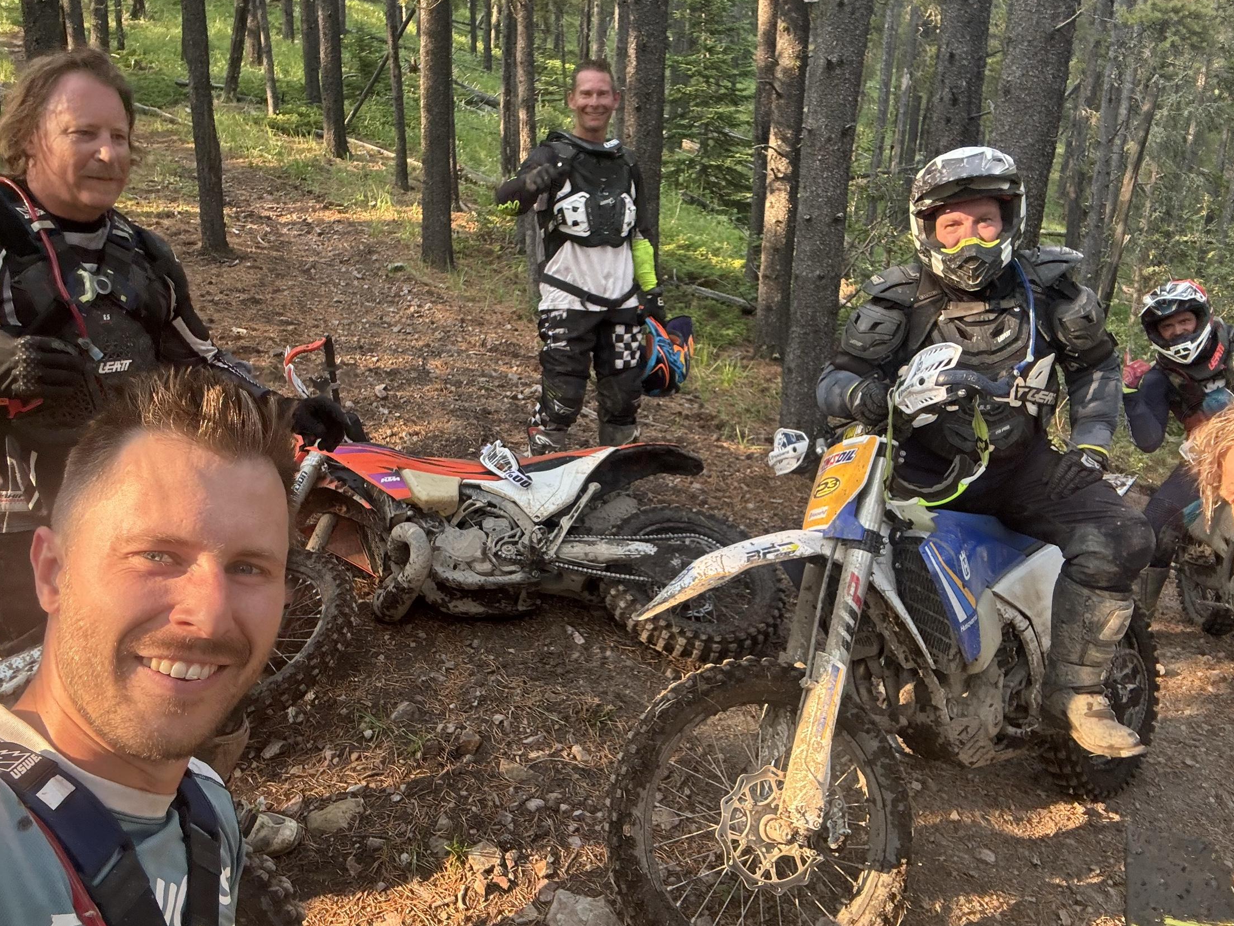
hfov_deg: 69.3
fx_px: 891
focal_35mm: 25
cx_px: 577
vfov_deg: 54.9
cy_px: 453
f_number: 1.9
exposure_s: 1/122
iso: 20
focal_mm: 2.69
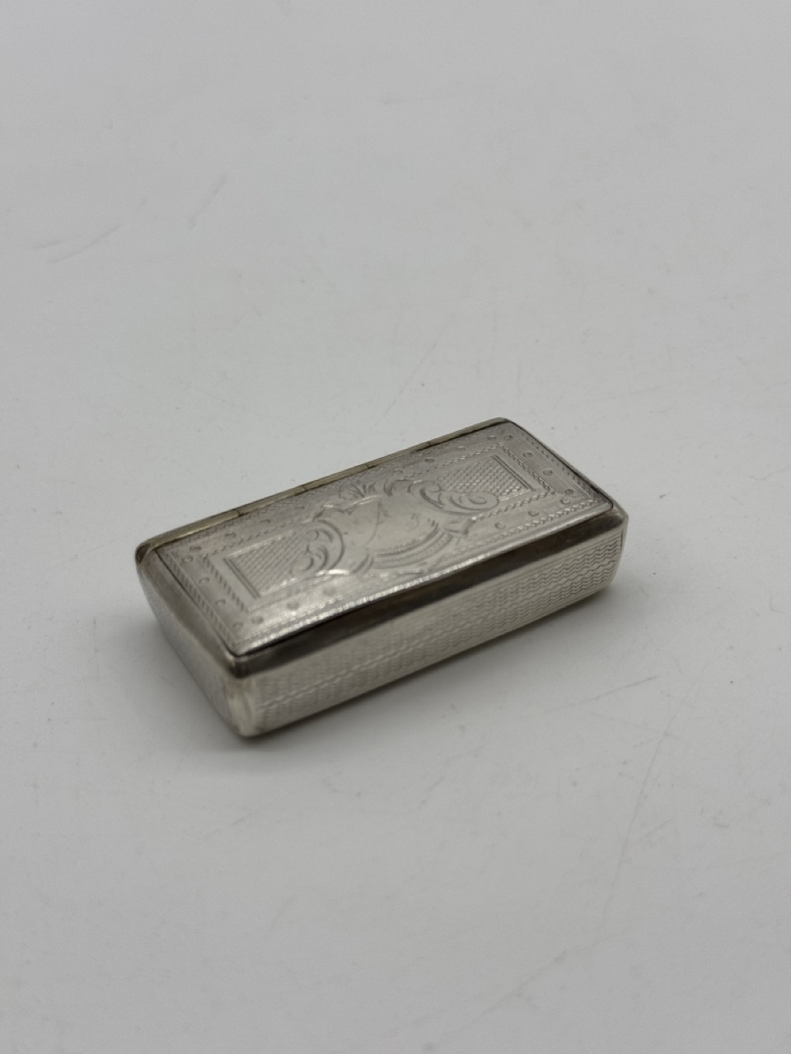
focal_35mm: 48
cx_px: 396
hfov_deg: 30.3
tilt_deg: -36.6
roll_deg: +2.8
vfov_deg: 39.7
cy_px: 527
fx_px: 1462
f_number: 1.78
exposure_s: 1/715
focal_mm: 6.76
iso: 64
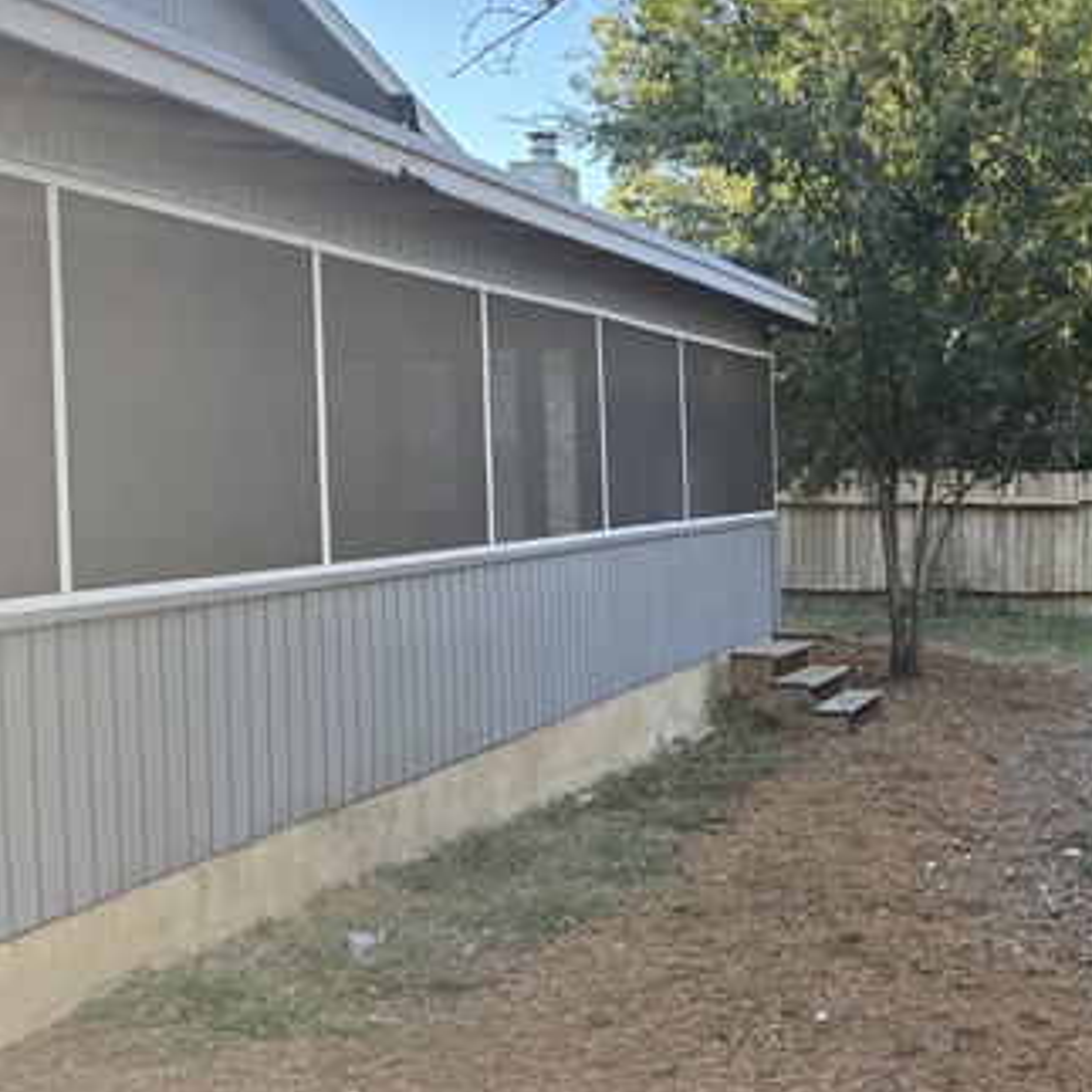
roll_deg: +1.5
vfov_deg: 40.0
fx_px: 1499
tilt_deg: -1.3
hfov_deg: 36.3
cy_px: 511
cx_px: 1078
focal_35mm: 42
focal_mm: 6.76
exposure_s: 1/186
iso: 80
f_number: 1.78
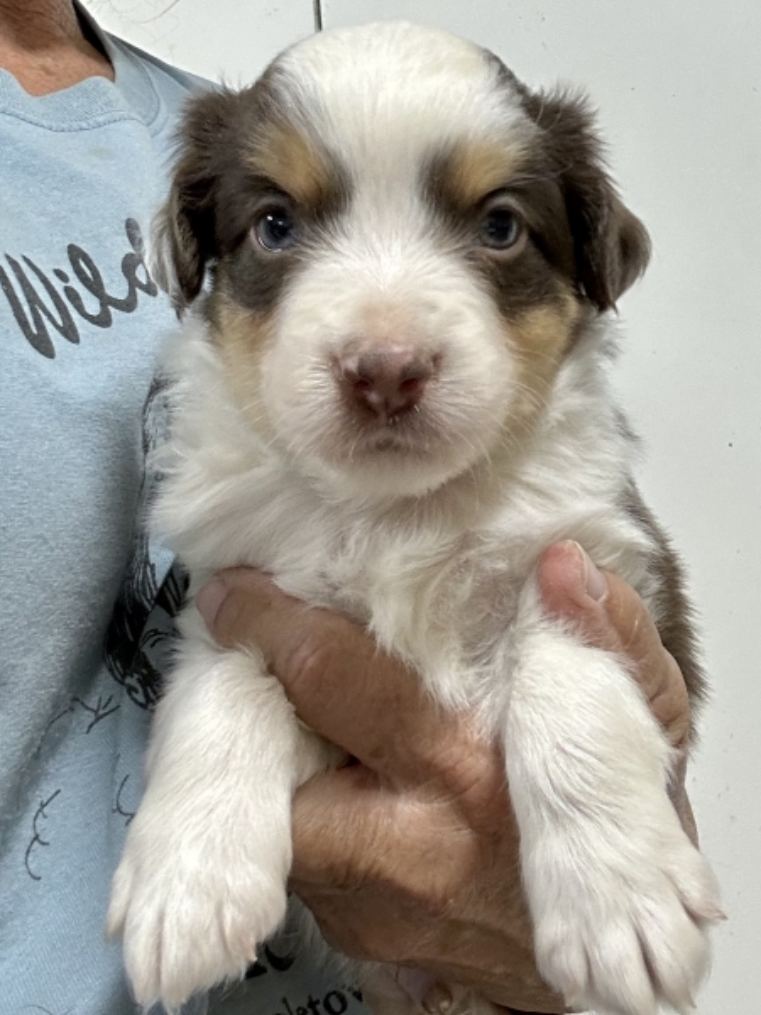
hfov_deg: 46.8
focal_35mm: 30
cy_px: 508
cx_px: 380
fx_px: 879
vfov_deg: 60.0
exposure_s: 1/60
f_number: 1.9
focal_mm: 2.69
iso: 50
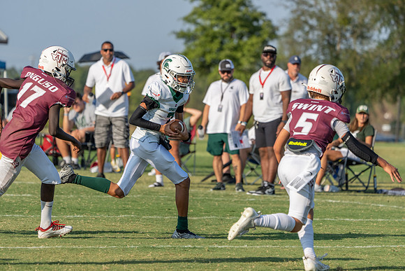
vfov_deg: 4.9
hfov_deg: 7.3
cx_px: 202
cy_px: 136
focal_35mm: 282
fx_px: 3173
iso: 250
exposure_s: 1/1250
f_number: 5.6
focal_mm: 282
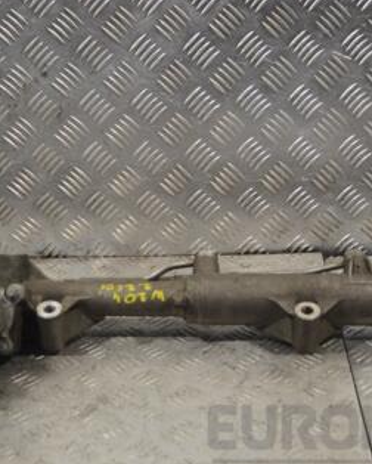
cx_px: 180
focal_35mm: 78
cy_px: 231
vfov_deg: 24.4
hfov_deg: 19.7
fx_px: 1070
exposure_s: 1/30
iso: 100
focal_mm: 29
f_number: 4.5
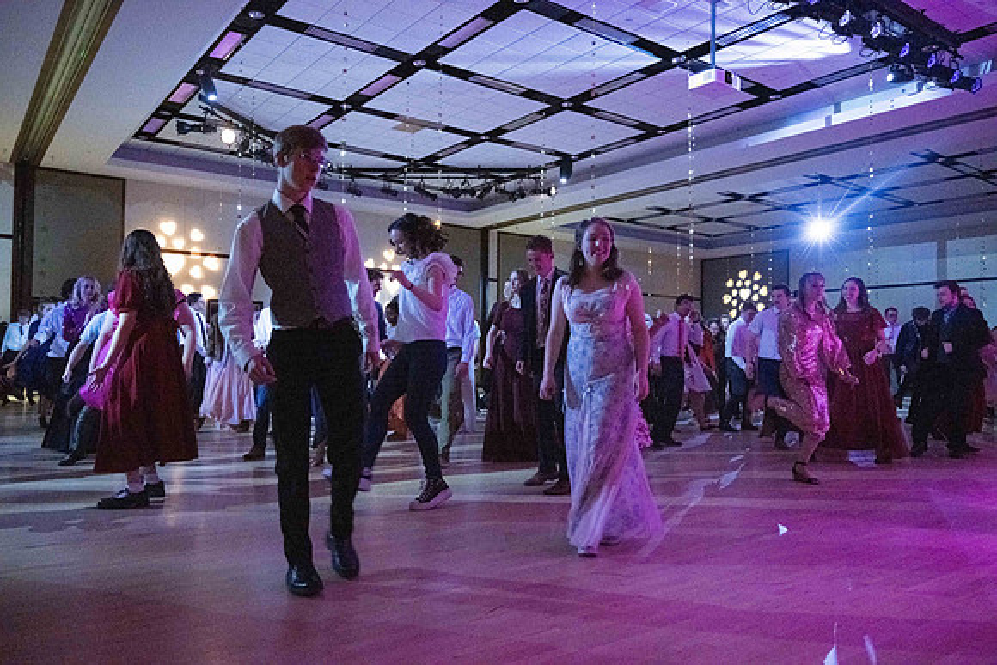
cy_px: 332
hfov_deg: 66.4
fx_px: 762
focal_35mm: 28
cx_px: 498
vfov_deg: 47.2
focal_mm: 27.5
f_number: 4
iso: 8000
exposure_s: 1/80
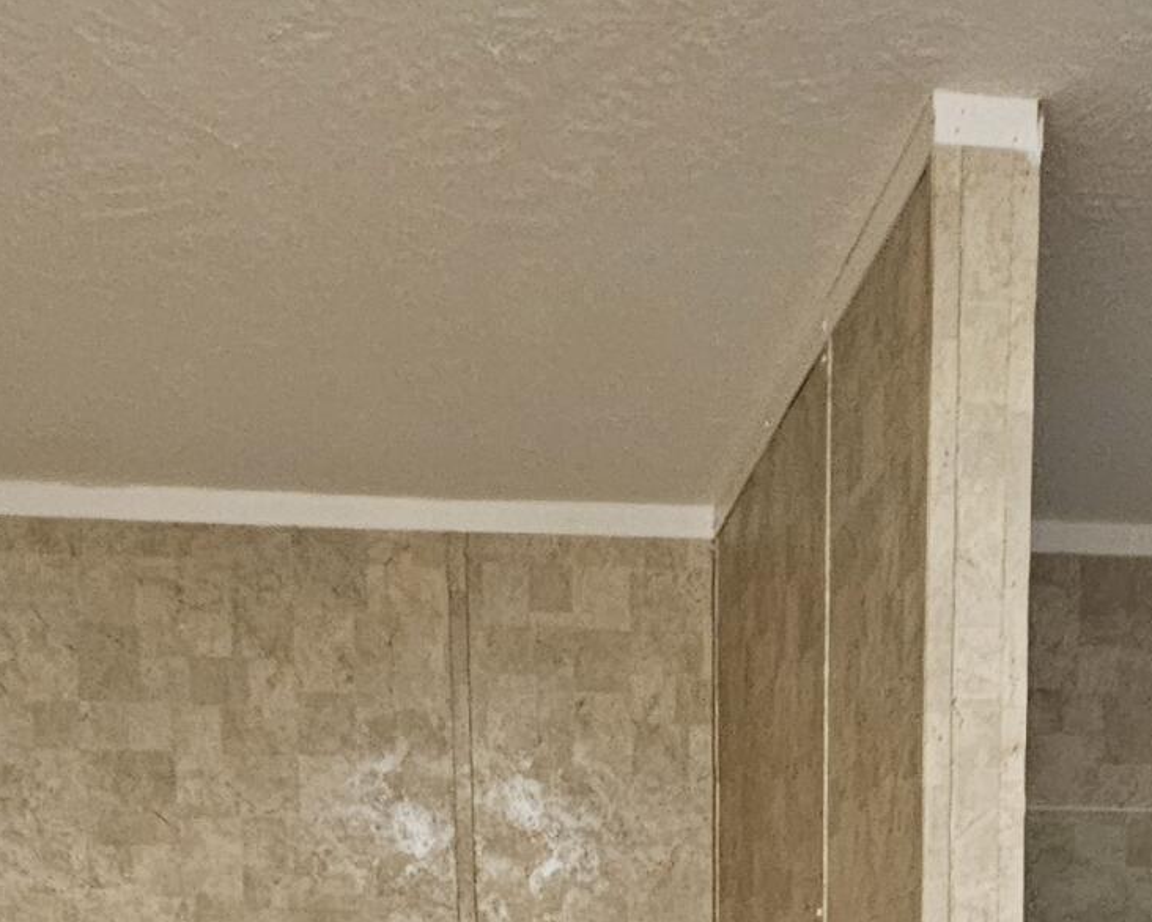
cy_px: 1487
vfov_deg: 22.3
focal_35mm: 52
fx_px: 1773
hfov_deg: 36.0
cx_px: 615
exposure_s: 1/30
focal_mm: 2.2
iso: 400
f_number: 2.2
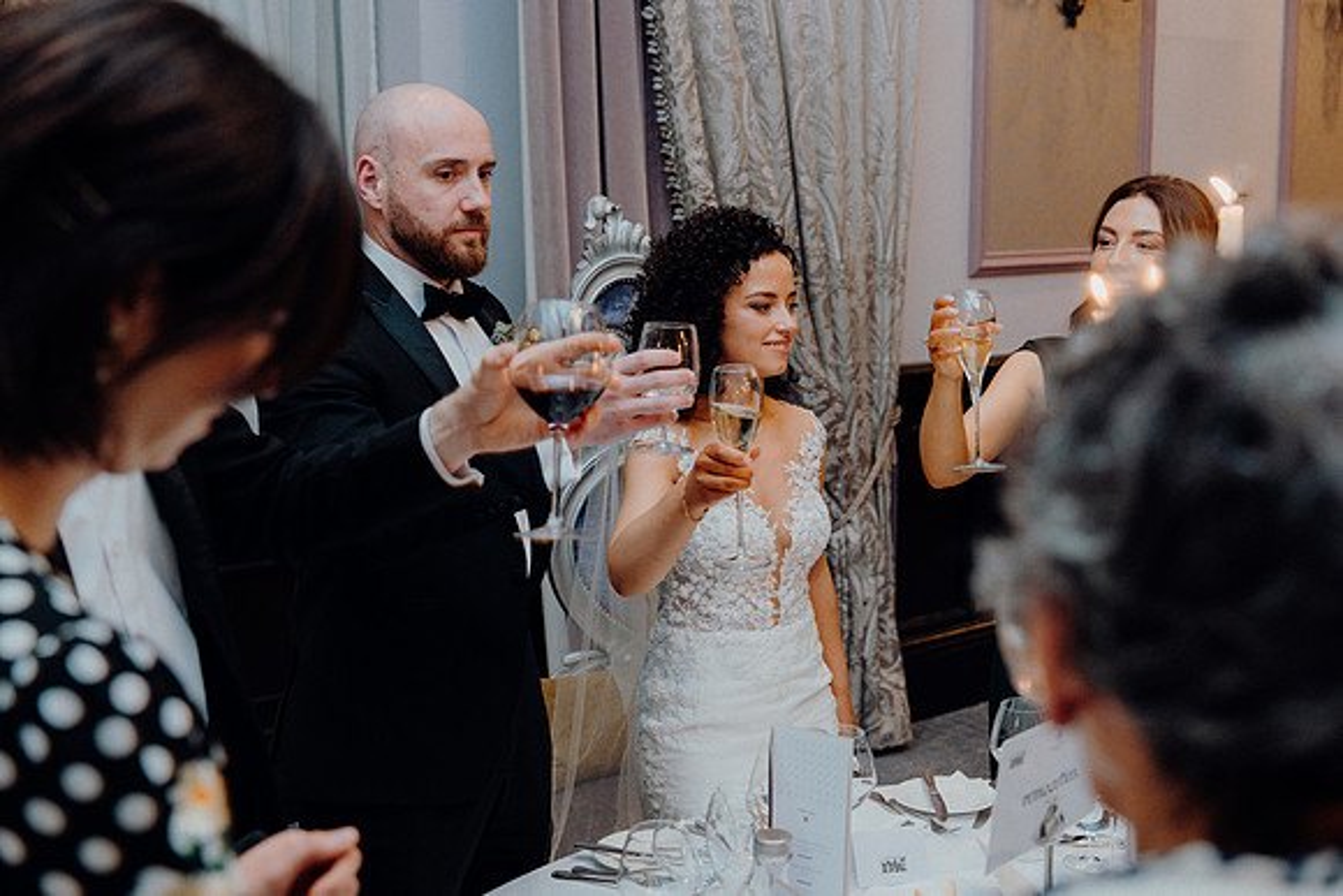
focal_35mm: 45
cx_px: 672
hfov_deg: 43.6
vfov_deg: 29.9
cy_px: 448
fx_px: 1679
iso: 2500
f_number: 3.5
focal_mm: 45
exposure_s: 1/160
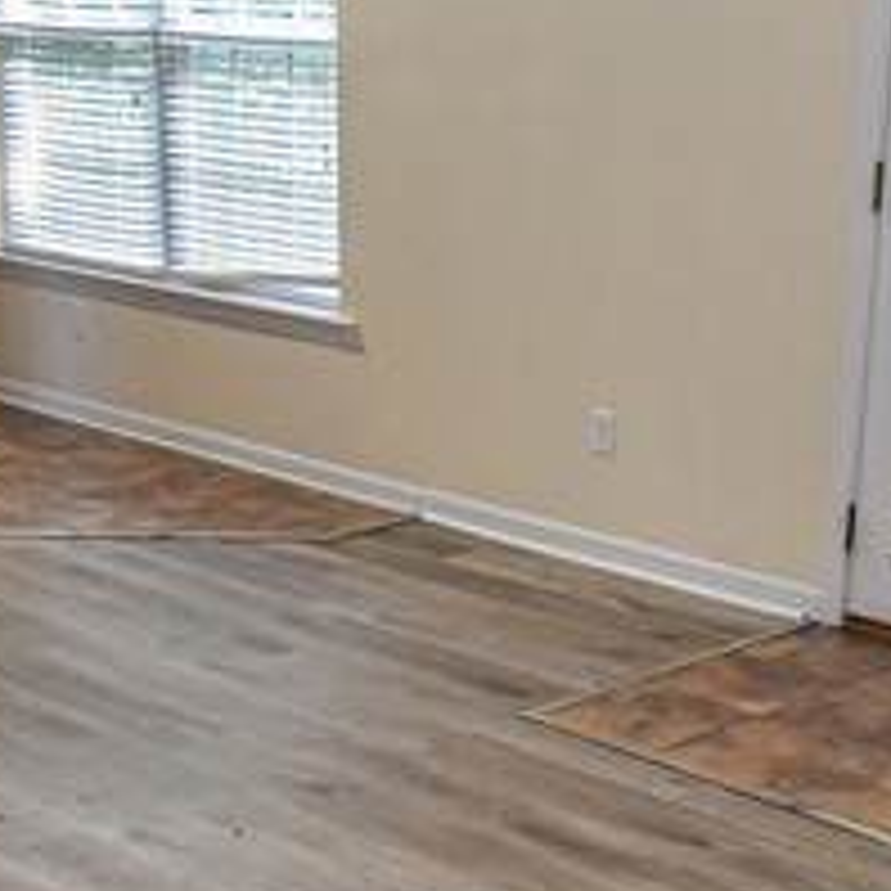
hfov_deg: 24.7
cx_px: 432
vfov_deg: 24.0
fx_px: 2038
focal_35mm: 70
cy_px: 783
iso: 800
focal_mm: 10
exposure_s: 1/15
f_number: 6.3
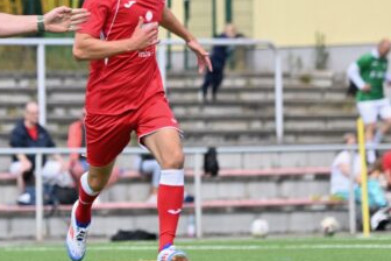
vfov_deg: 2.3
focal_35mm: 595
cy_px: 114
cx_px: -67
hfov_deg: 3.5
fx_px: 6462
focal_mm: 195
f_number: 5.3
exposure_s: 1/1600
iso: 360
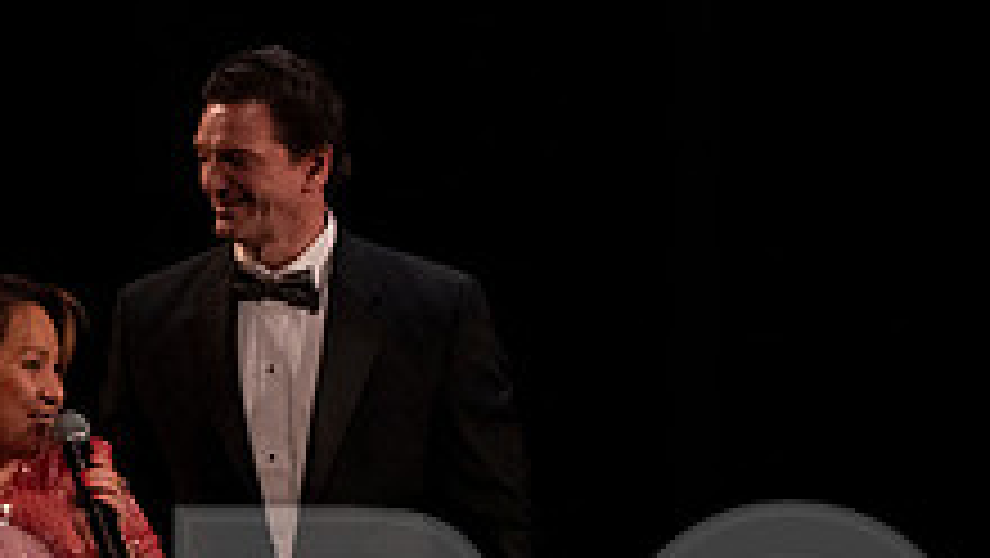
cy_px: 722
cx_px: 756
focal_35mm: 1088
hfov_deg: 2.0
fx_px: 28575
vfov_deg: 1.1
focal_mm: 394
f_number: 10
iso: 12800
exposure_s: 1/500
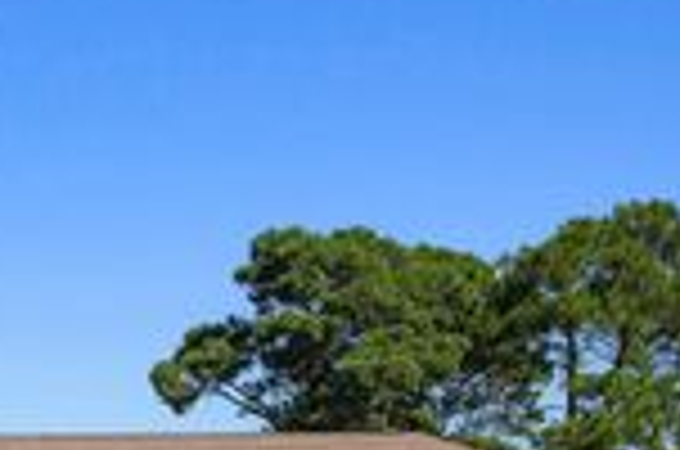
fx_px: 1376
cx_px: 14
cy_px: 538
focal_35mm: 73
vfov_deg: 17.7
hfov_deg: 26.4
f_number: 2.8
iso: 100
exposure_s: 1/500
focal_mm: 8.38
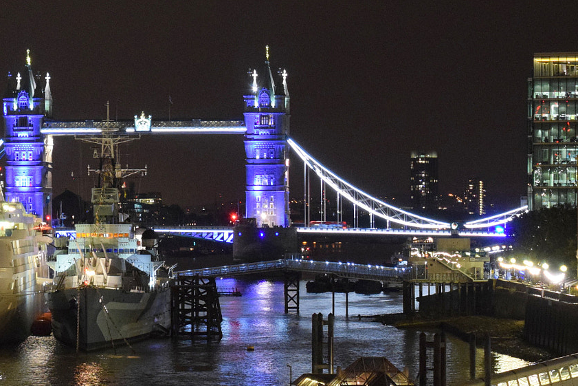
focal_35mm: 157
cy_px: 235
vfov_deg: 8.7
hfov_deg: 13.0
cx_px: 84
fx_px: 2520
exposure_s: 1/8
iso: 3200
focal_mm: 55
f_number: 5.6
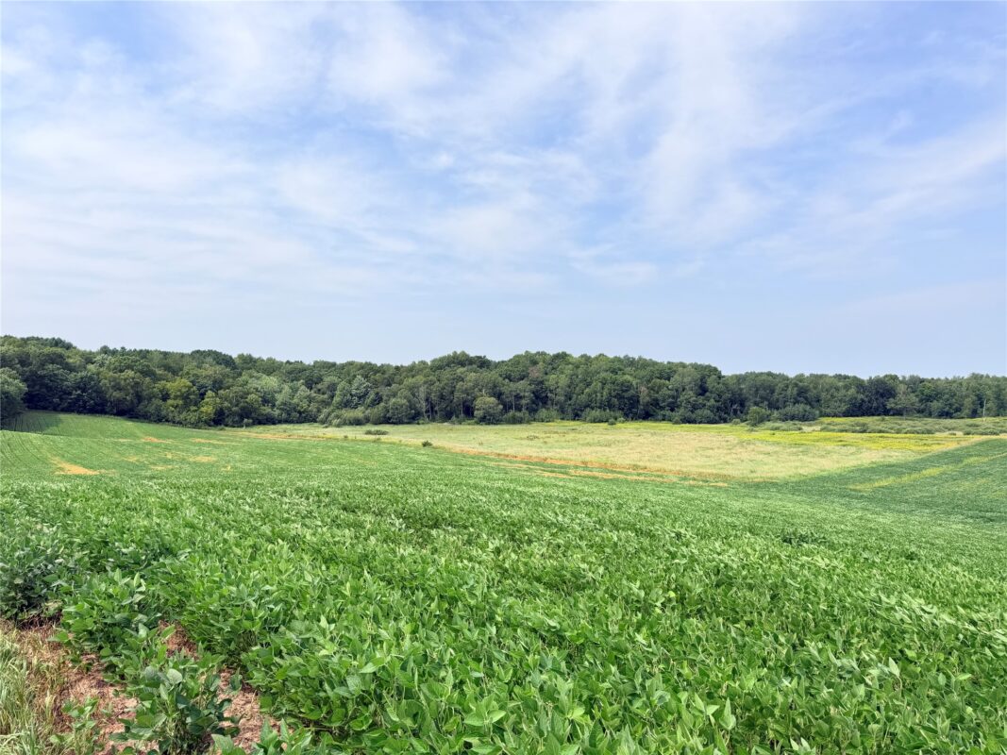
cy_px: 378
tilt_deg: +1.2
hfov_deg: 71.6
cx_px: 504
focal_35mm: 24
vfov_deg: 56.8
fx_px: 698
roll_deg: +0.9
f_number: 1.78
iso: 80
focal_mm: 6.76
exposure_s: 1/2907
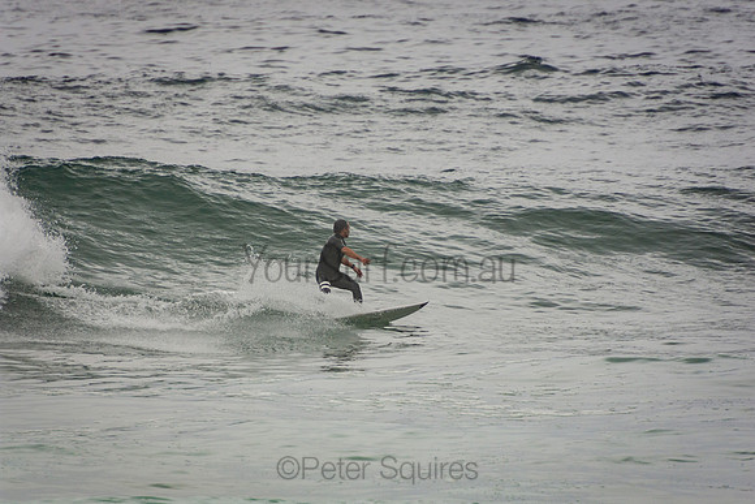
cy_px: 252
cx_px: 378
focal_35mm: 600
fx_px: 12586
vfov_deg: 2.3
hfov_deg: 3.4
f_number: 5.6
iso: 320
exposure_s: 1/1250
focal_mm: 400
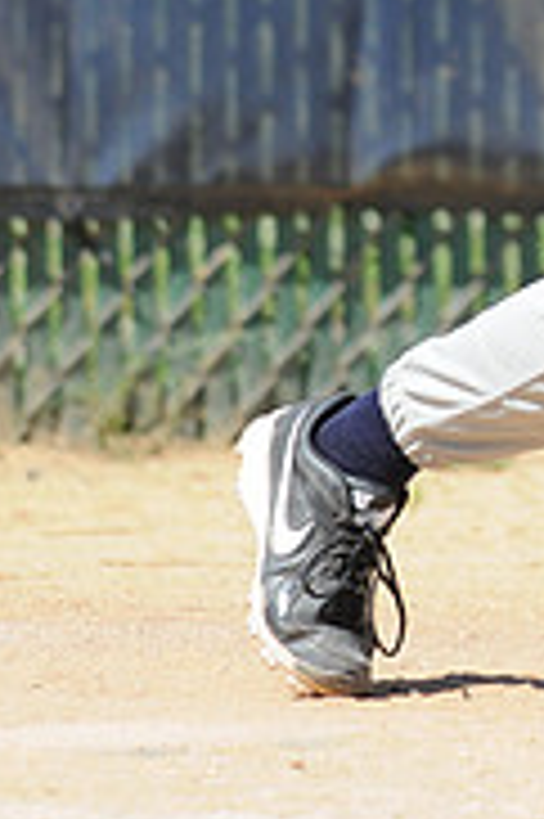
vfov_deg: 1.4
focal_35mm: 1432
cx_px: 713
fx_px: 32518
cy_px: -400
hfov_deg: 1.0
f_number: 4
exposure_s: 1/1000
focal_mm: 300
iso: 200
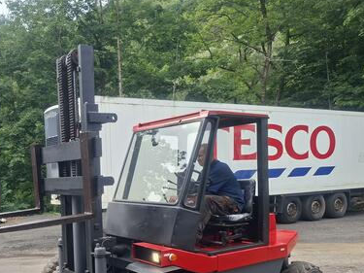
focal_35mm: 35
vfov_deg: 39.7
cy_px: 202
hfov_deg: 50.5
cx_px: 91
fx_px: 368
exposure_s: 1/582
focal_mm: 5.54
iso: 50
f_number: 1.8
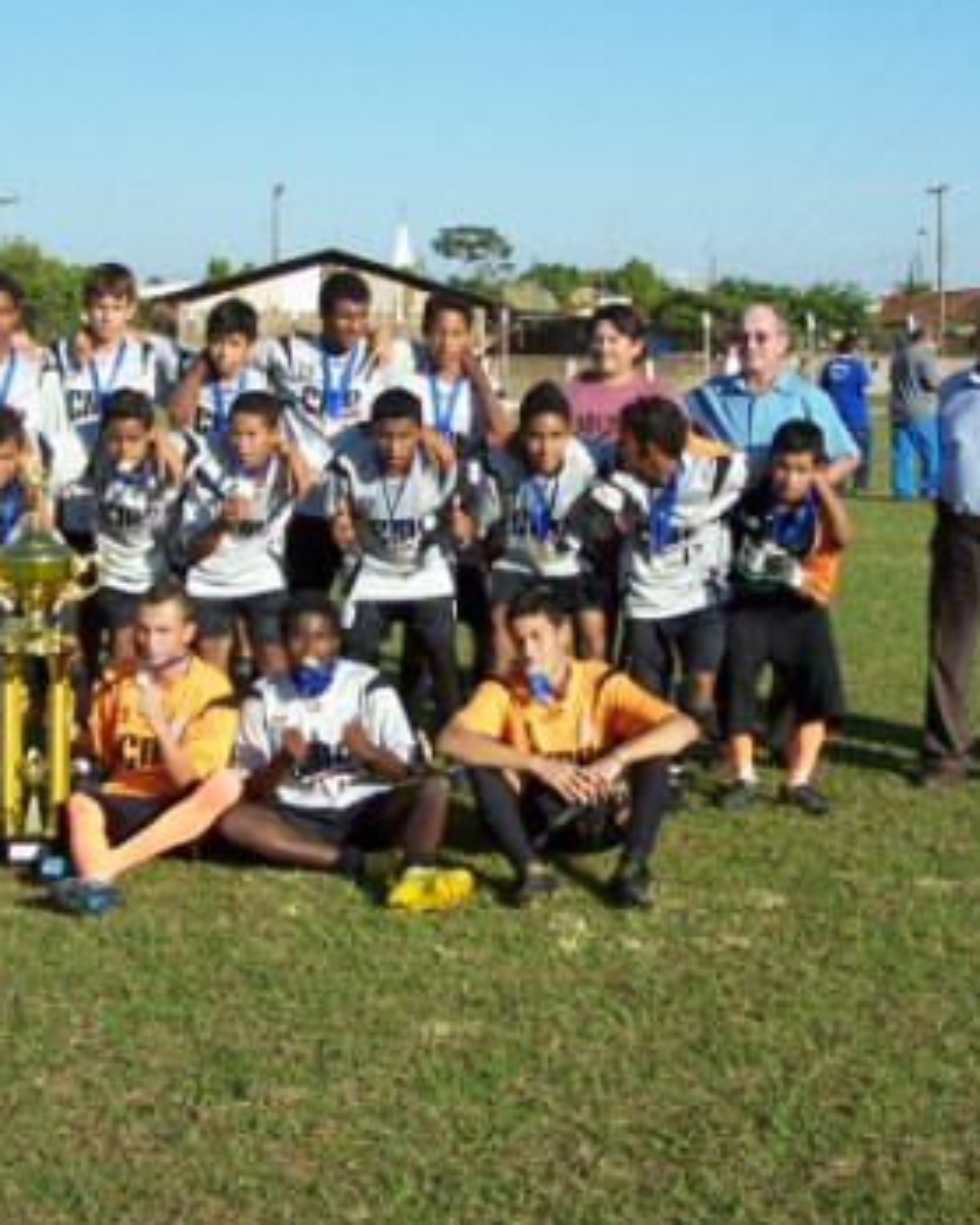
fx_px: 2466
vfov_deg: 27.8
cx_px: 406
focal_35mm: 68
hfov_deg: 22.4
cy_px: 488
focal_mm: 6.3
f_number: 2.8
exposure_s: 1/1000
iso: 80
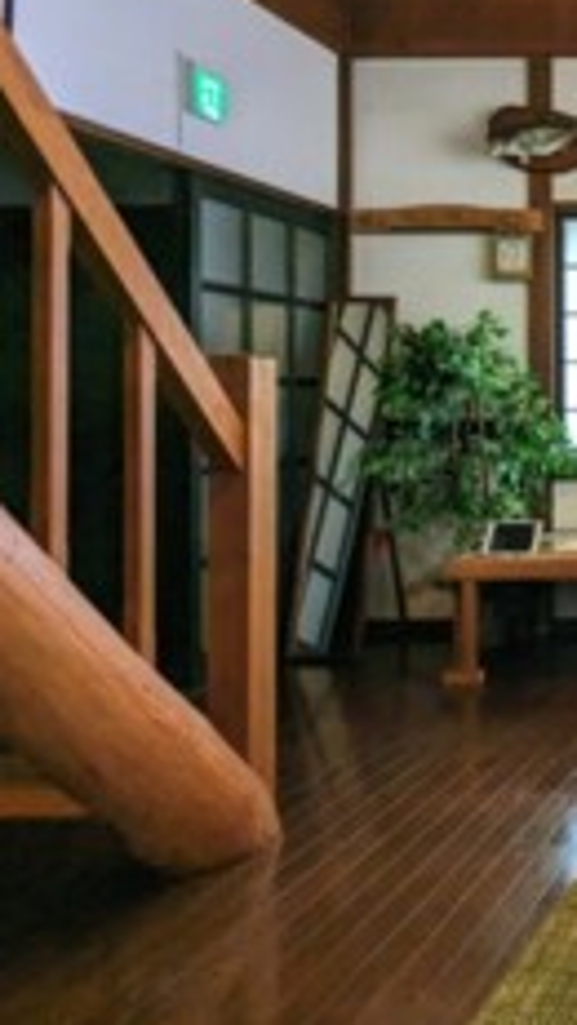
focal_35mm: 34
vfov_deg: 57.6
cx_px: 892
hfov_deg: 25.2
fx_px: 924
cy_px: 410
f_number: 2.2
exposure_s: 1/100
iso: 249
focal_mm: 2.35
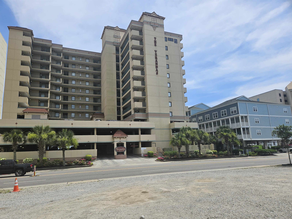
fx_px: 194
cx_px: 146
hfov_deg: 73.9
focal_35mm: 23
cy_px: 110
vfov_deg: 58.9
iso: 25
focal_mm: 5.4
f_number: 1.8
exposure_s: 1/3327
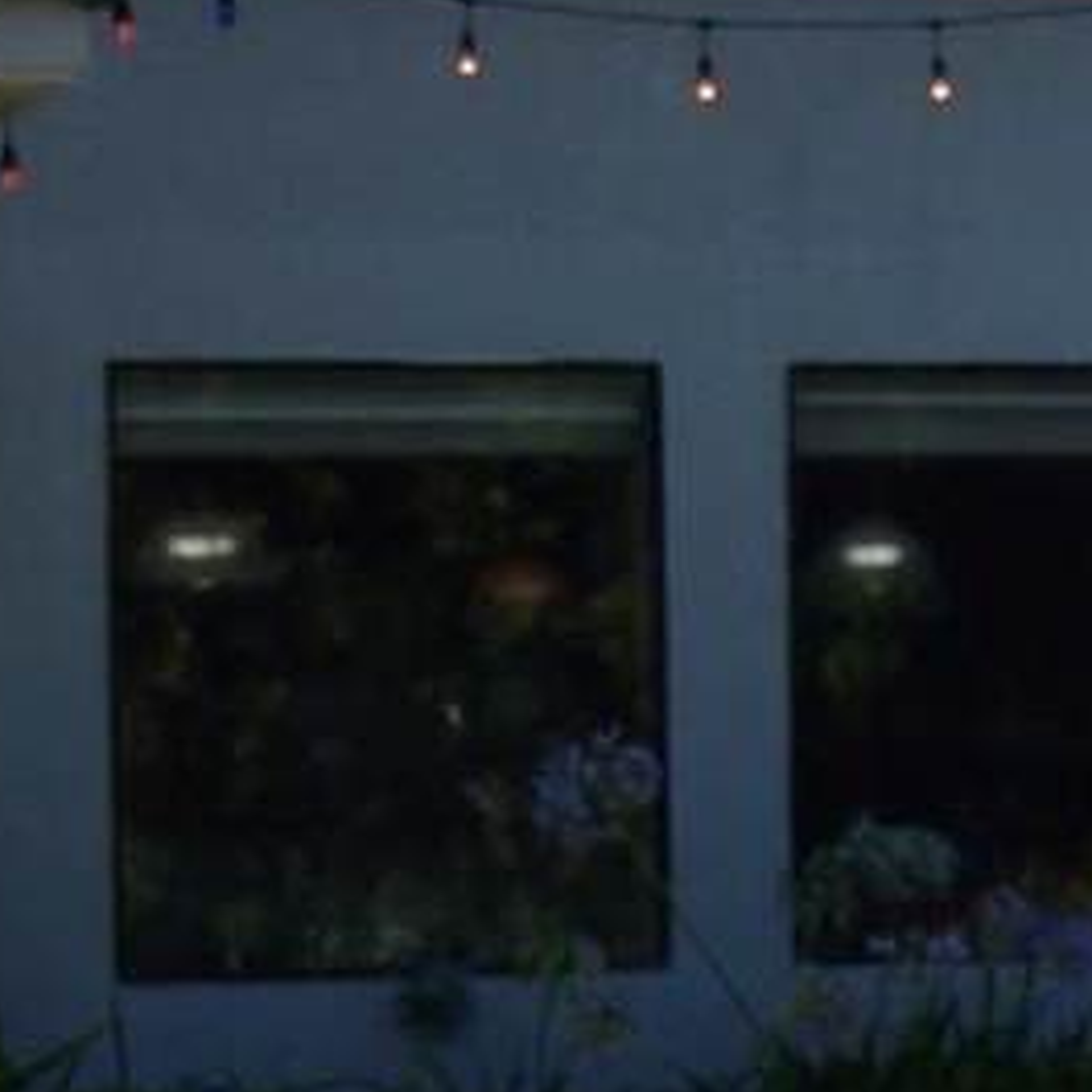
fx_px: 5782
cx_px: 861
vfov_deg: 10.8
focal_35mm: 162
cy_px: 672
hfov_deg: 10.8
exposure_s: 1/350
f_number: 4
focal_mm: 6.3
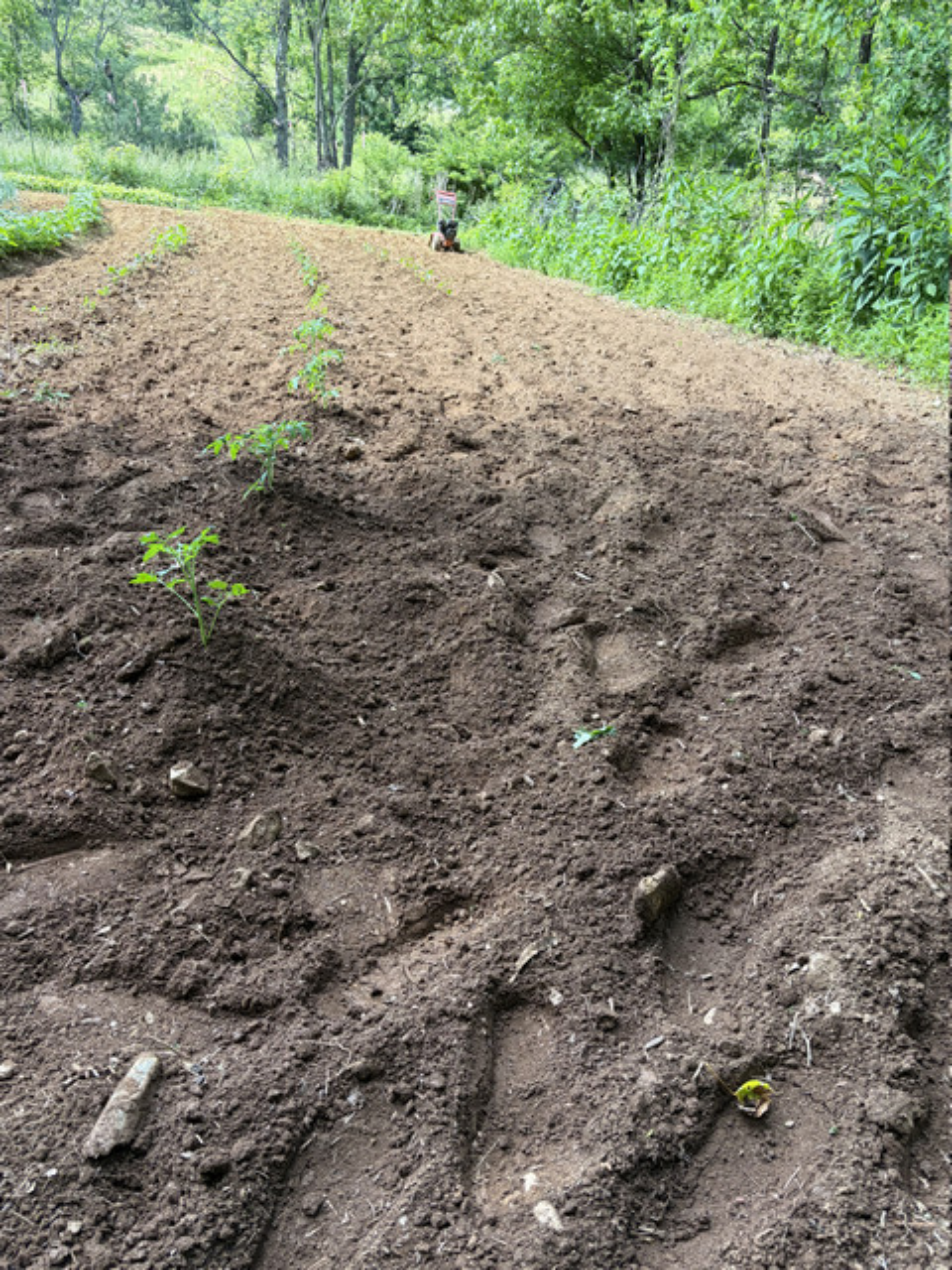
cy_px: 635
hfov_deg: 53.1
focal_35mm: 26
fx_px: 953
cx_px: 476
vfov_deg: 67.3
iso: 40
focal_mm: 5.96
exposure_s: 1/223
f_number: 1.6
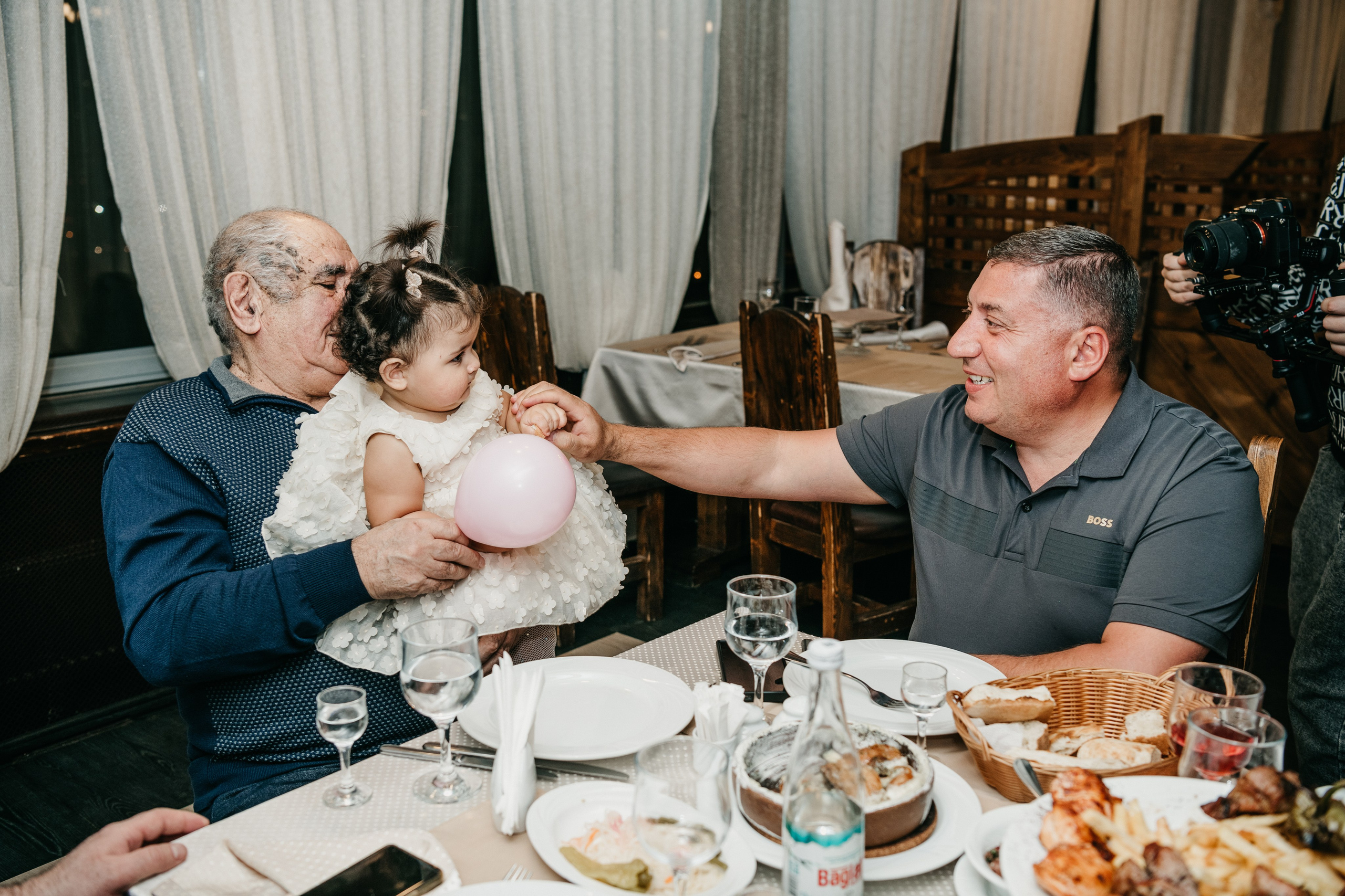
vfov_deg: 36.9
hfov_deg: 53.1
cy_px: 448
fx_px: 1345
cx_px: 672
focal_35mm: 36
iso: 160
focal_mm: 36
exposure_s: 1/160
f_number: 4
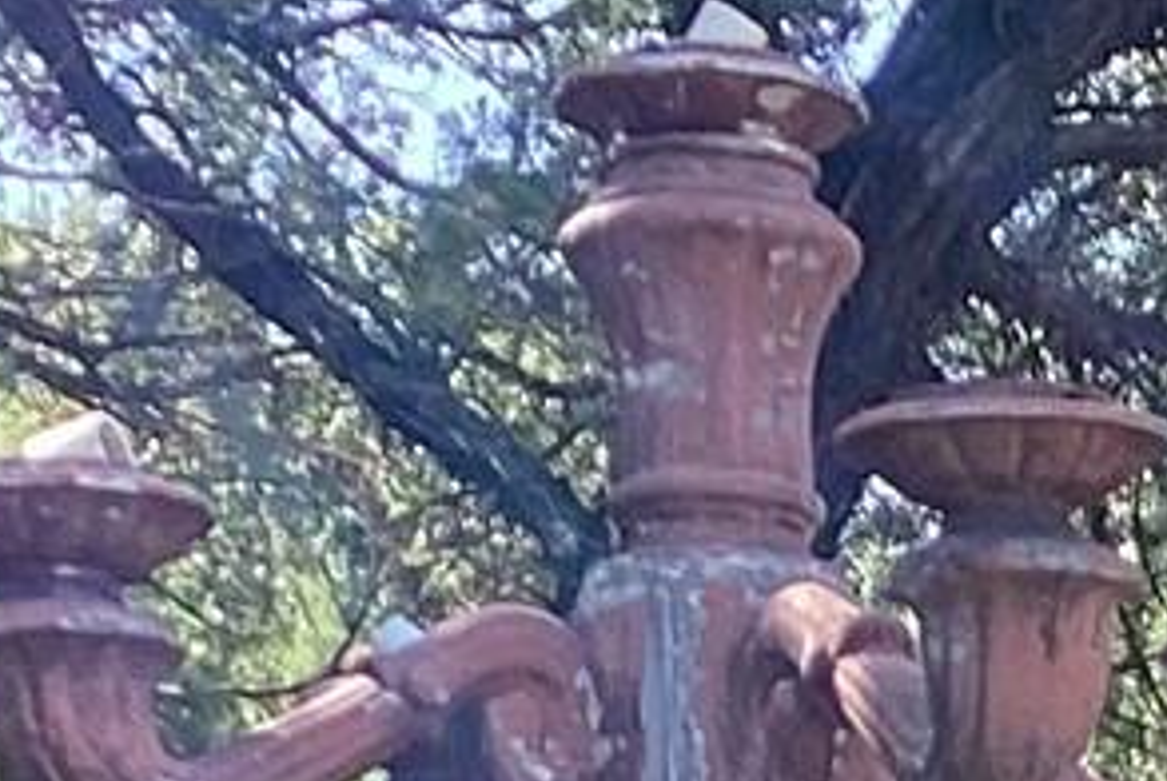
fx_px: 7301
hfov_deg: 9.0
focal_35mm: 225
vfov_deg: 5.6
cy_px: 2642
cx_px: 1597
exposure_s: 1/133
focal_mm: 3.3
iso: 25
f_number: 2.4
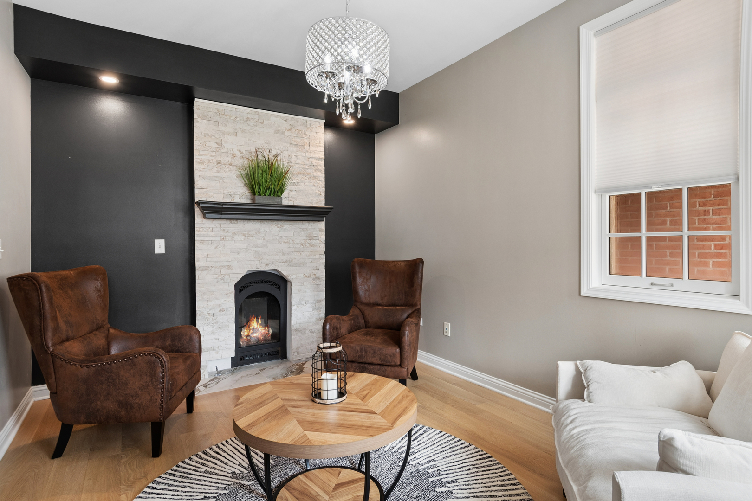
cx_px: 376
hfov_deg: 90.0
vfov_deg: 67.4
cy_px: 250
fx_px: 376
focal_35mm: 18
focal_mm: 12
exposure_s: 1/40
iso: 250
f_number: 8
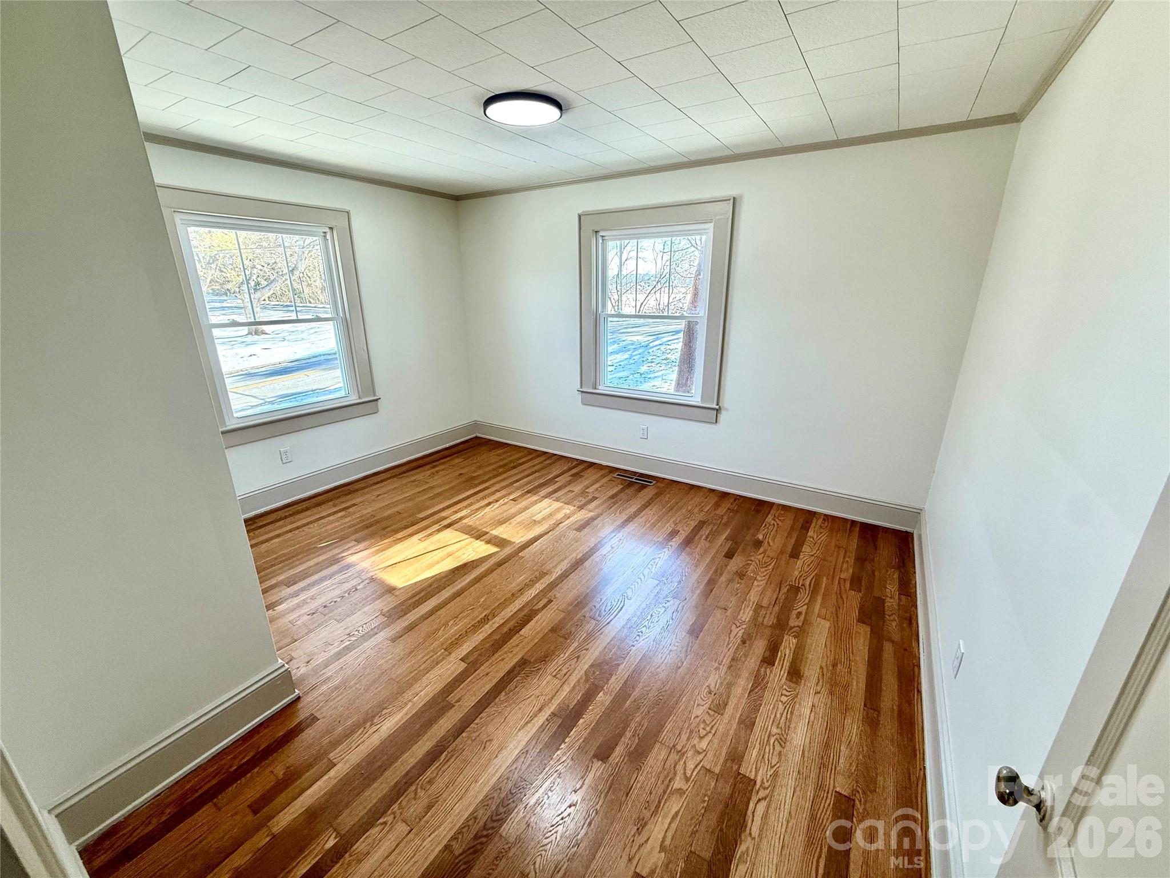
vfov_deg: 85.7
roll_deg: +0.6
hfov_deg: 102.1
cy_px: 439
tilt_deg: -17.6
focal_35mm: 14
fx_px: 473
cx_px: 585
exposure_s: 1/120
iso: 100
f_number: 2.2
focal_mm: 2.22
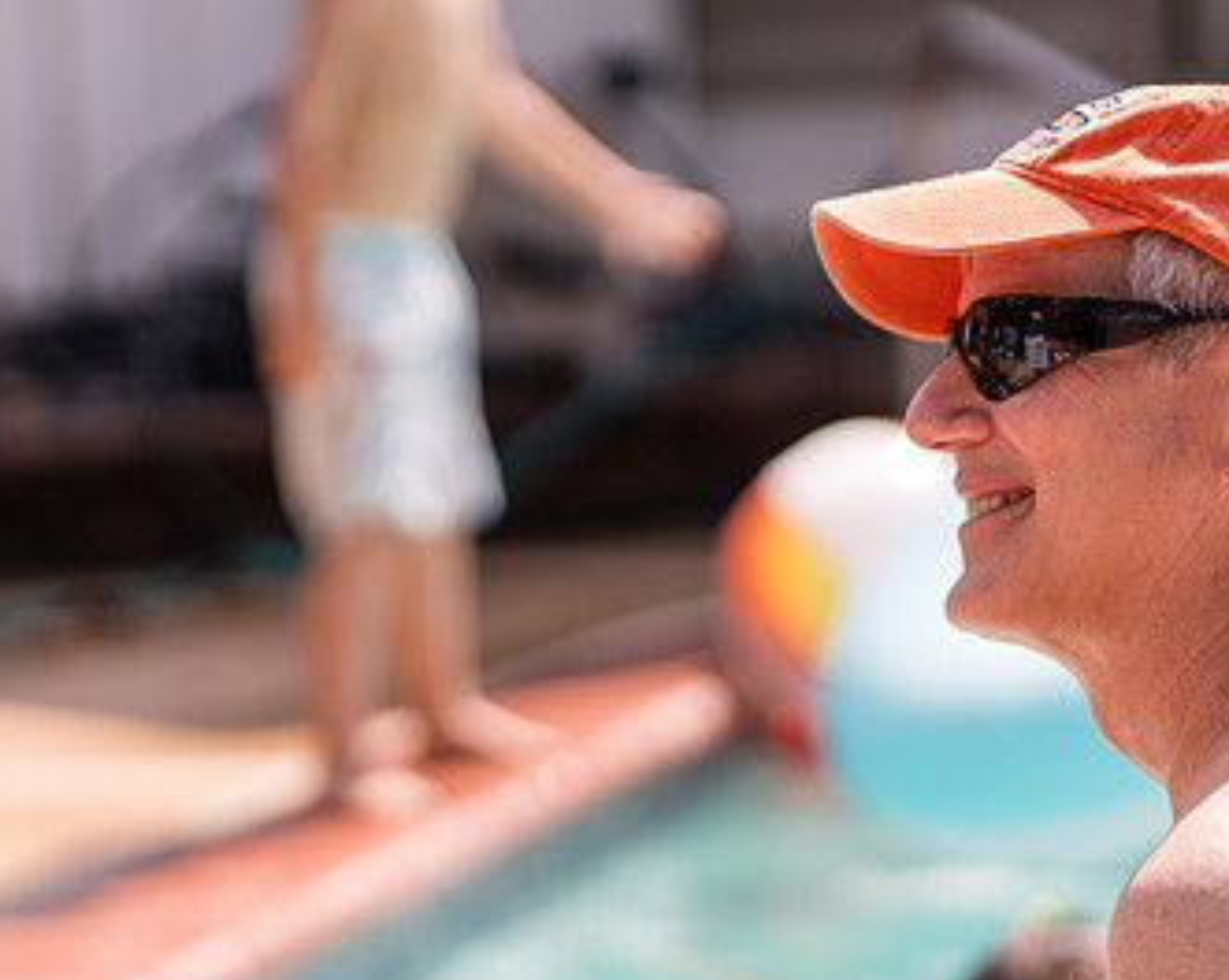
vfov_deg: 11.0
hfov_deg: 13.8
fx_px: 5086
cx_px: 408
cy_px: 533
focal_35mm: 140
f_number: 2.2
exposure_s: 1/4000
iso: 200
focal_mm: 85
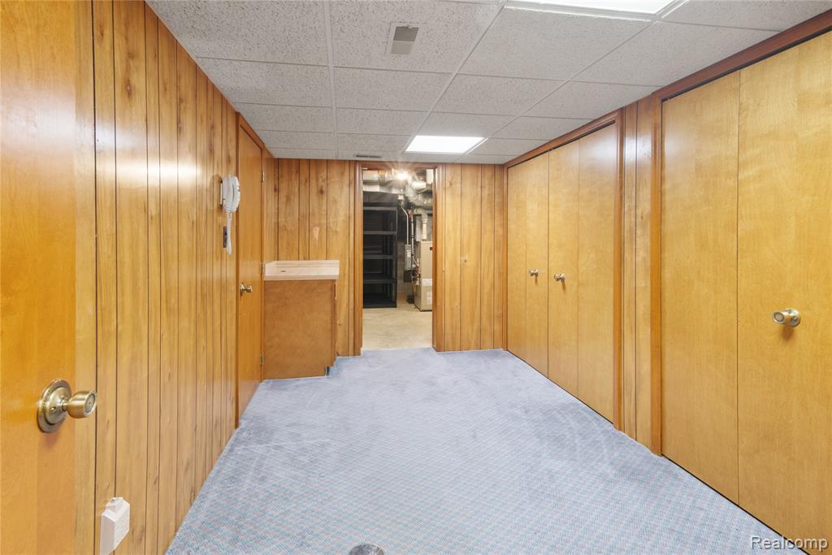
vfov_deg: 70.5
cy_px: 278
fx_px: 393
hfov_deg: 93.3
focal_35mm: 17
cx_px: 416
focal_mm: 17
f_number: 9
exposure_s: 1
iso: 320
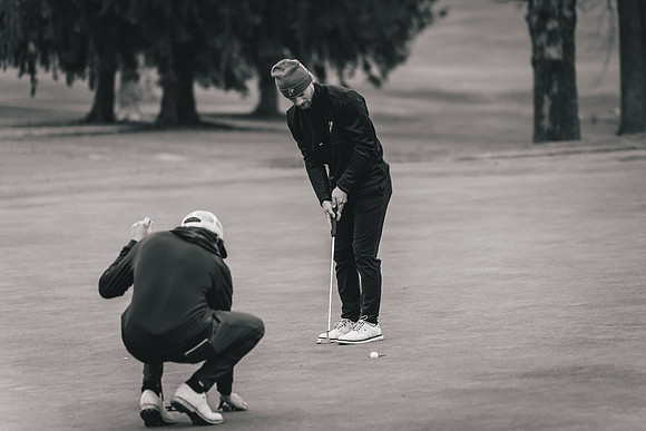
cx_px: 362
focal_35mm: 177
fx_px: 3169
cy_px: 184
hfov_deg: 11.6
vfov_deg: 7.8
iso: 640
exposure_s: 1/3200
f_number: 2.8
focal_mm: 150
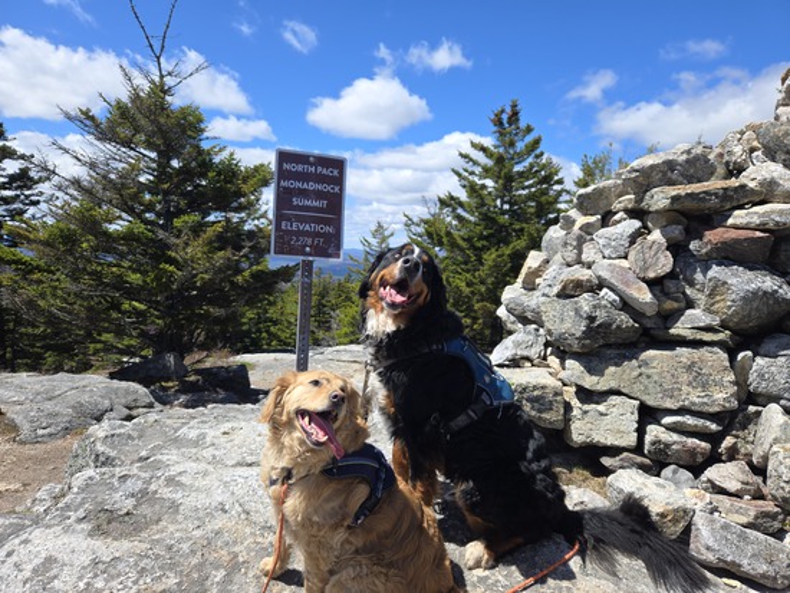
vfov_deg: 58.9
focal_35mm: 23
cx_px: 395
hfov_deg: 73.9
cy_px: 296
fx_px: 525
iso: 25
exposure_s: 1/1445
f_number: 1.8
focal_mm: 5.4
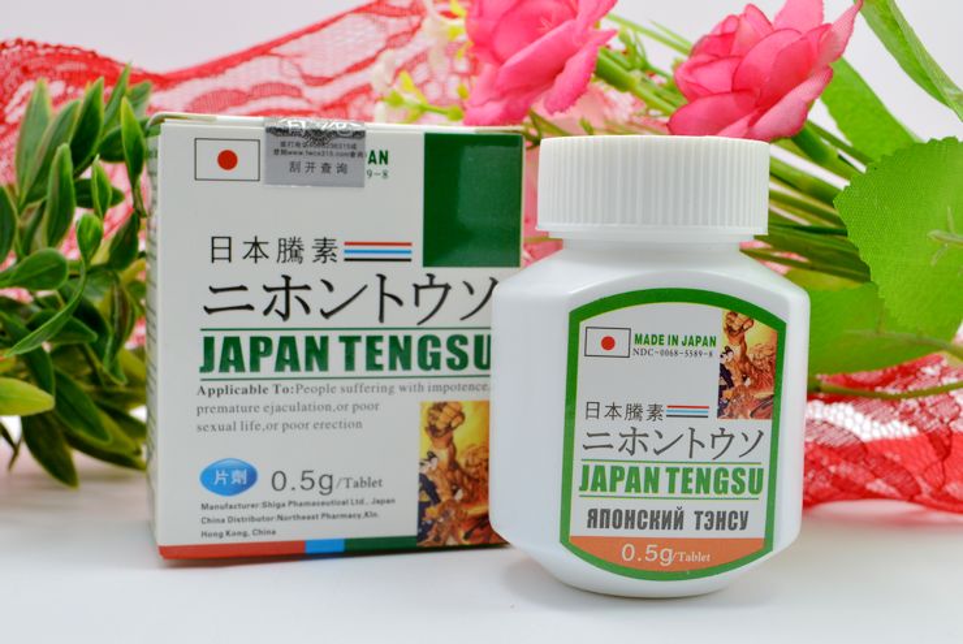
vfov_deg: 29.9
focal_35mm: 45
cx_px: 482
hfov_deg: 43.6
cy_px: 322
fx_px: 1205
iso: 200
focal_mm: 30
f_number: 8
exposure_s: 1/80
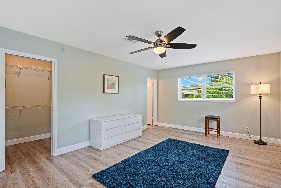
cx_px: 140
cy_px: 94
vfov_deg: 73.8
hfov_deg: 96.7
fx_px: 125
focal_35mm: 16
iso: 1000
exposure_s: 1/15
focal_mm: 16
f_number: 8
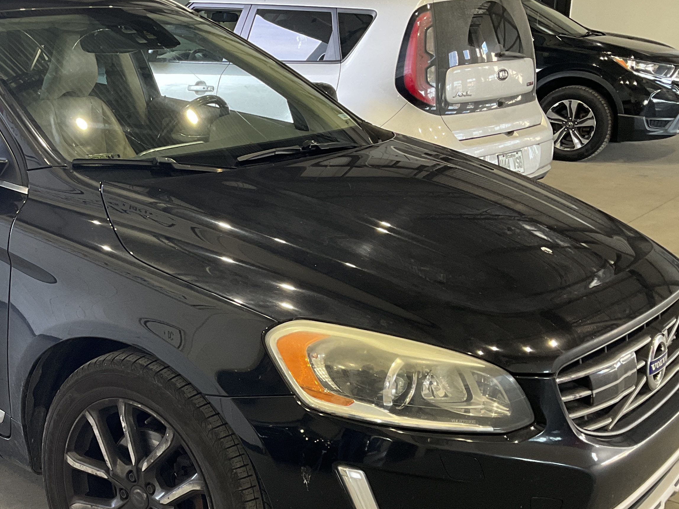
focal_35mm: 51
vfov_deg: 28.5
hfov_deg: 36.5
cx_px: 156
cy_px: 298
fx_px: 1000
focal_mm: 3
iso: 50
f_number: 1.8
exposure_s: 1/60
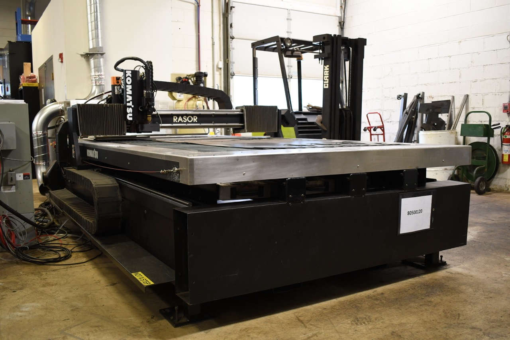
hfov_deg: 57.2
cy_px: 170
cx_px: 255
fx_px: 467
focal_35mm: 33
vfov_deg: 40.0
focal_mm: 22
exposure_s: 1/50
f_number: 3.8
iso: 1000
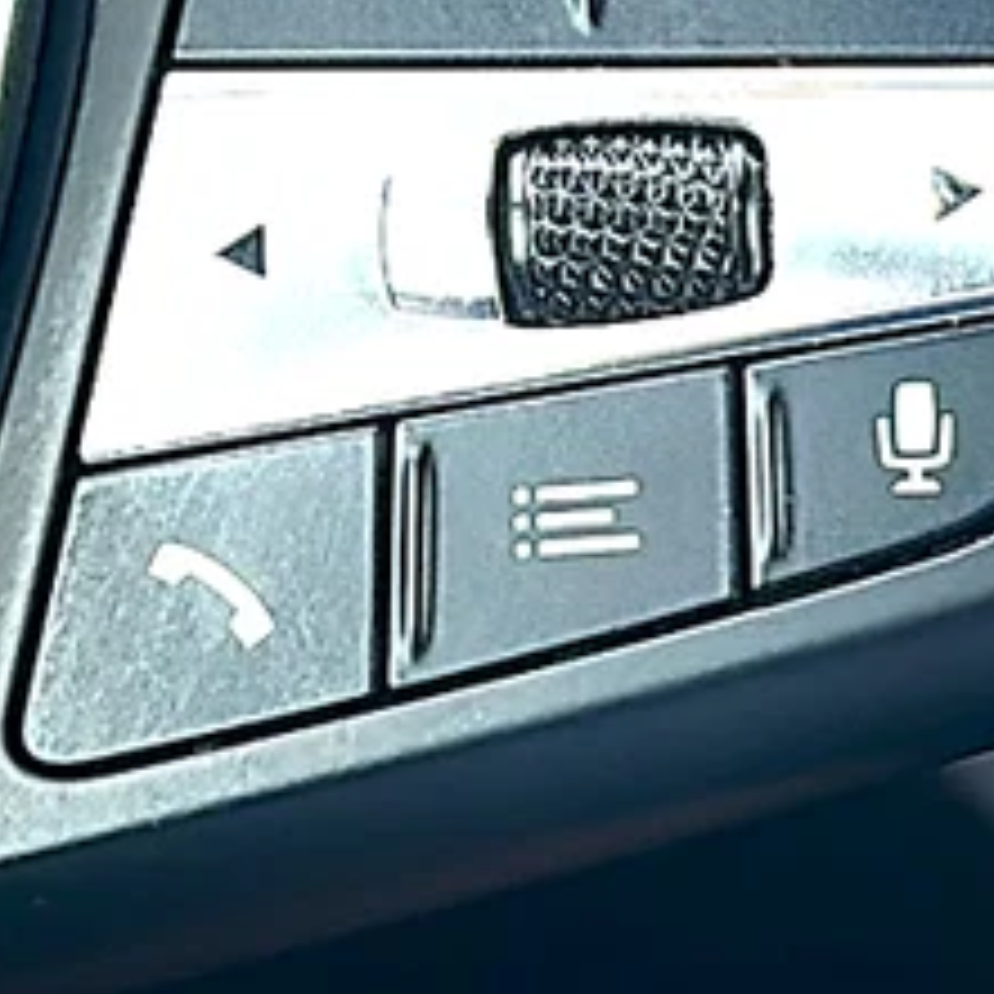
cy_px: 56
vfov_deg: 13.7
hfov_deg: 13.8
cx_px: 679
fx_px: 4093
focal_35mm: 126
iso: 100
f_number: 1.78
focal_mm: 6.86
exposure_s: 1/215
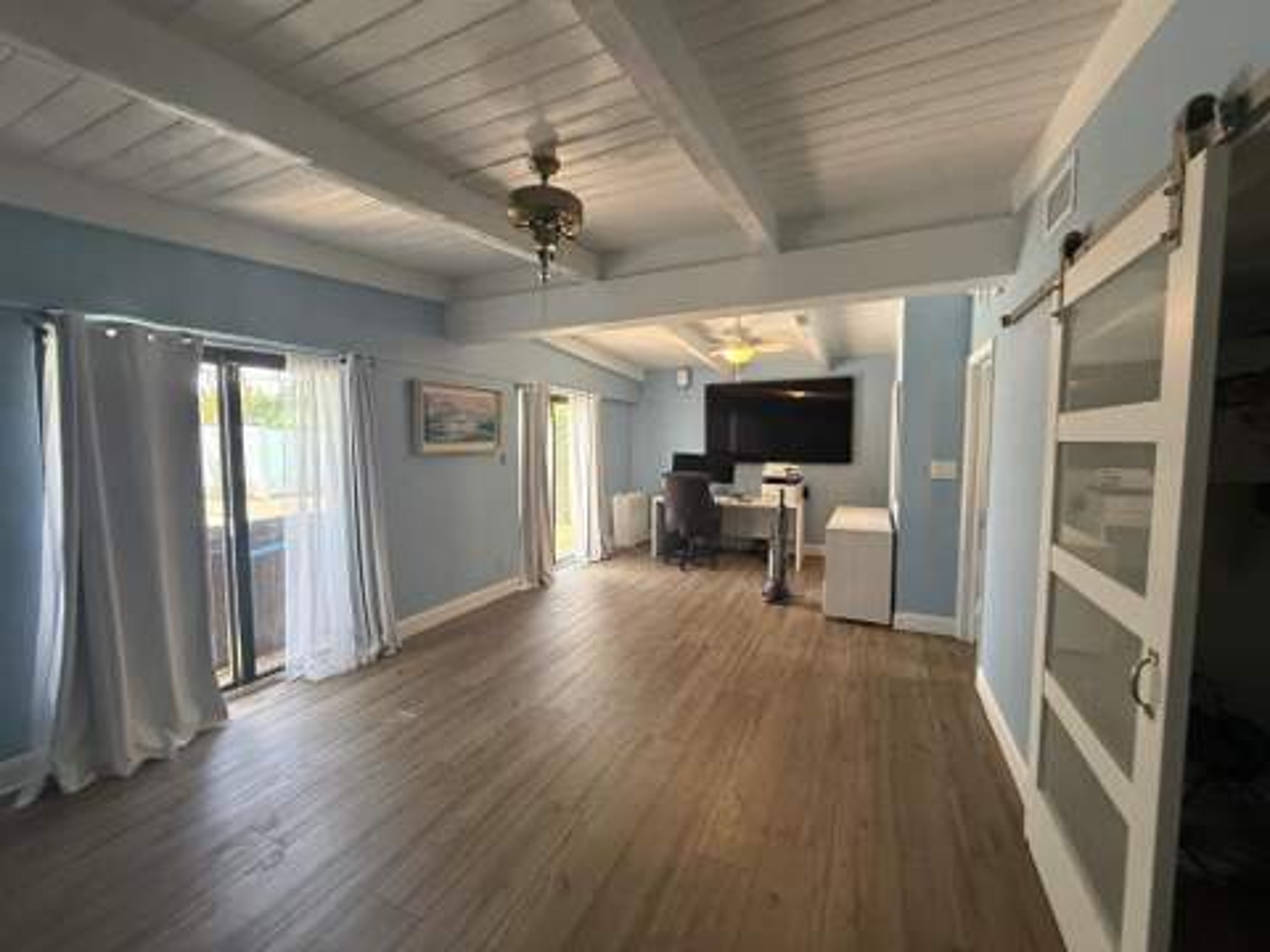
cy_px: 476
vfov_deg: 85.7
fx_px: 514
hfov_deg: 102.1
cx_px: 635
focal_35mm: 14
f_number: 2.2
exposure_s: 1/63
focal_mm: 2.22
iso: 400
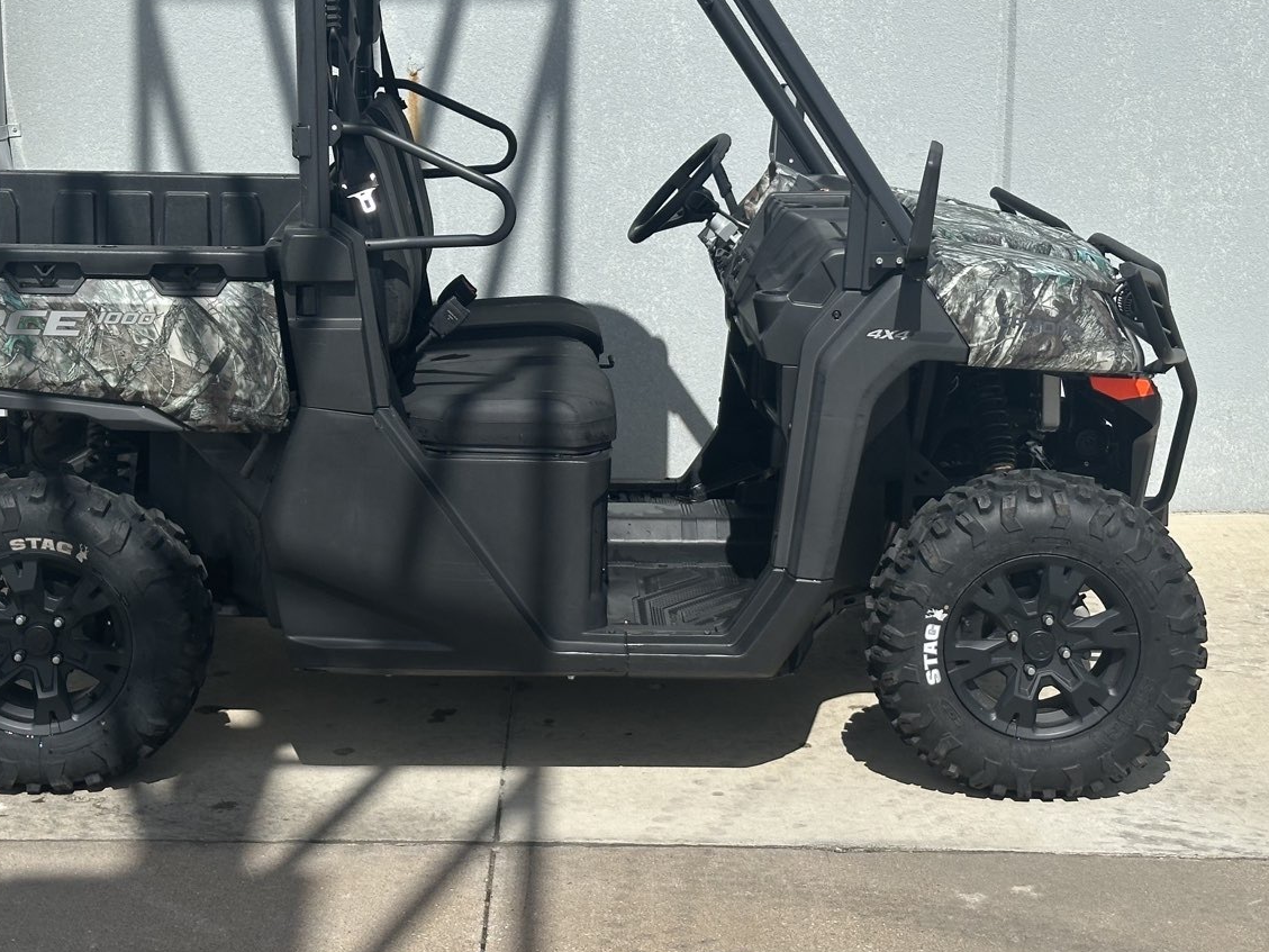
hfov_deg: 28.5
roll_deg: -0.2
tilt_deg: -9.0
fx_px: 2493
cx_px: 524
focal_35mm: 68
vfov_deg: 21.6
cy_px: 362
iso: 64
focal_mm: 6.86
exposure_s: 1/6623
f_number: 1.78
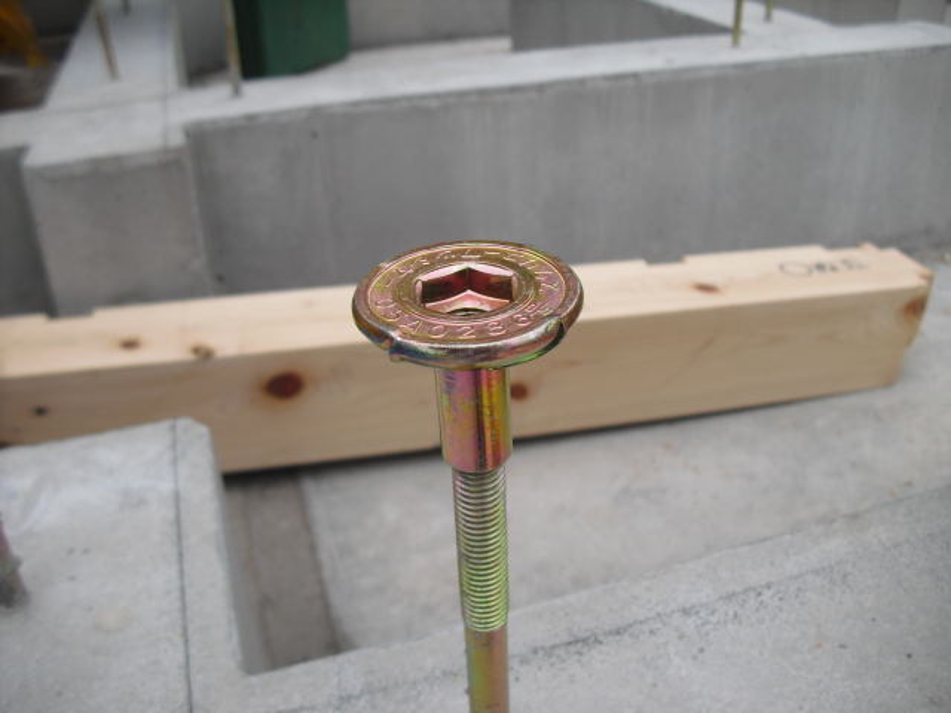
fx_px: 989
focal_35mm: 36
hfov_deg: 51.4
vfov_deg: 39.7
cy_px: 356
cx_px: 476
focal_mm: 6.3
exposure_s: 1/100
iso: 100
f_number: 7.8
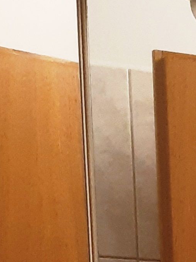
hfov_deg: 7.6
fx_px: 1343
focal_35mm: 178
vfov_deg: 9.4
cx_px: 533
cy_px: 708
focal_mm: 3.92
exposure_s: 1/50
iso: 200
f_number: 1.7
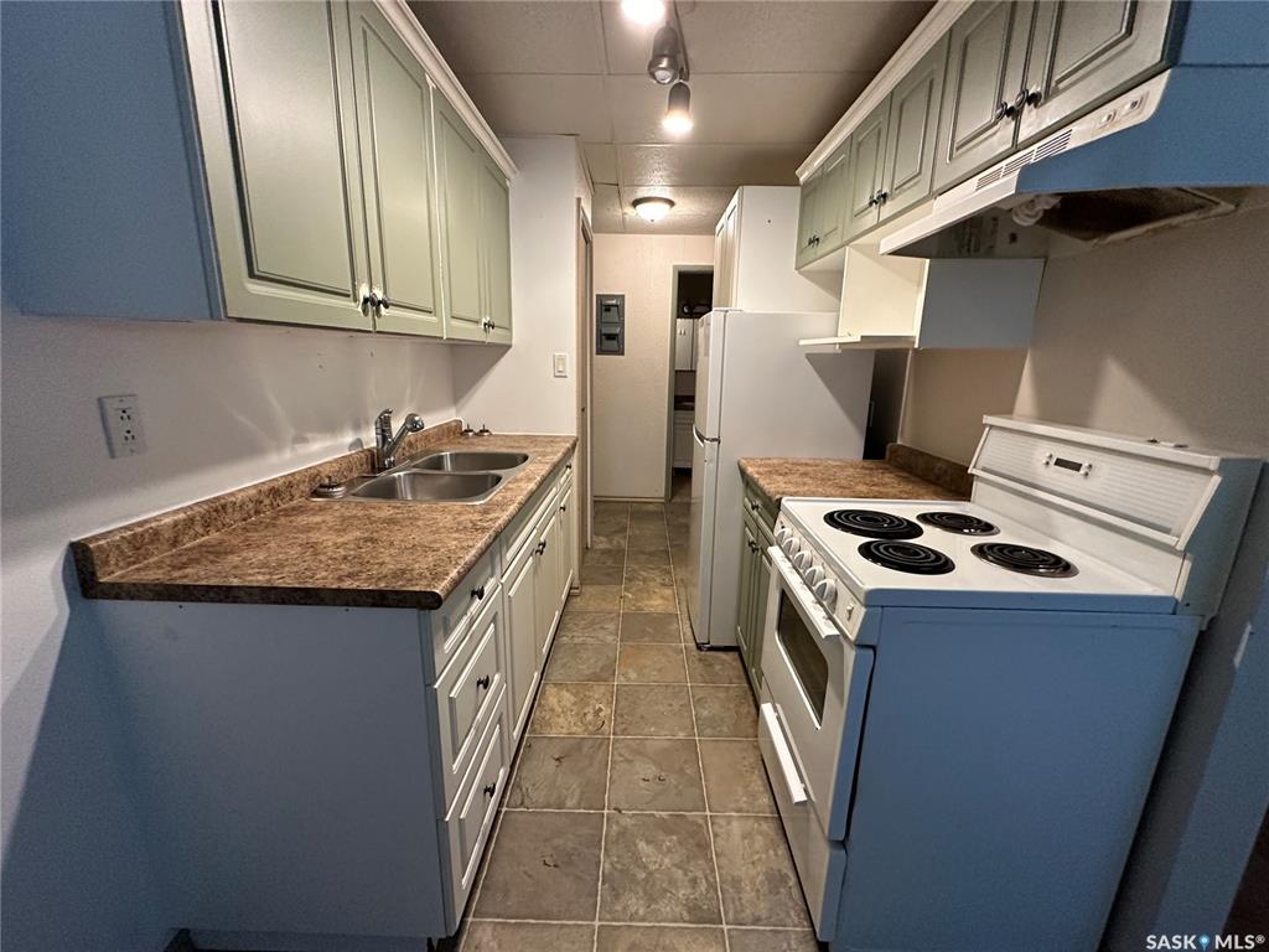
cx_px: 634
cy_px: 476
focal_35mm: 14
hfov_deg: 102.1
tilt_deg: -12.3
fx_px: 513
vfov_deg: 85.7
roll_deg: -1.3
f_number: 2.2
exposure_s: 1/60
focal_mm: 2.22
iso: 320
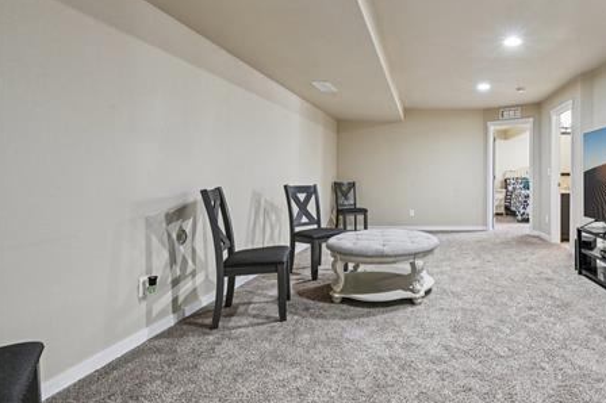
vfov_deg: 61.6
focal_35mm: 20
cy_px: 172
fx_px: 336
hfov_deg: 79.7
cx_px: 429
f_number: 11
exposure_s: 1/2.5
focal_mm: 14
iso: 400
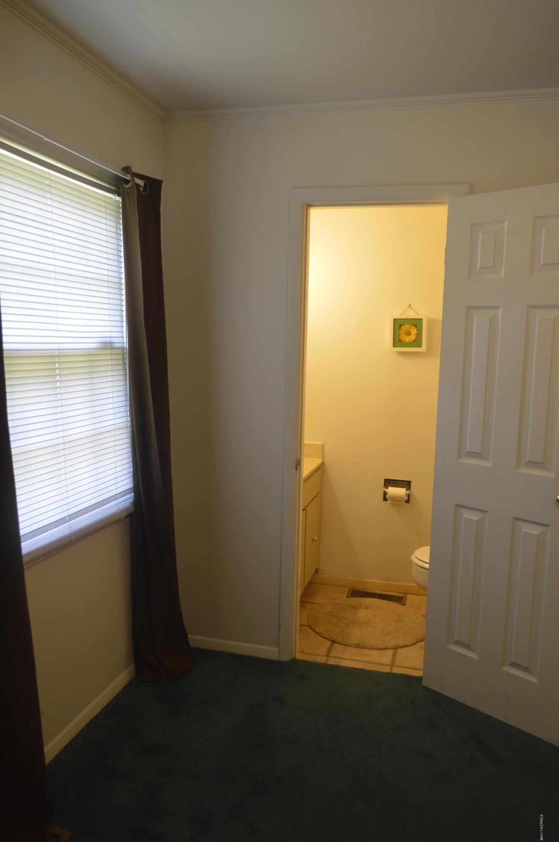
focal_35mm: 27
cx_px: 280
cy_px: 421
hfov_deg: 47.8
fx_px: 630
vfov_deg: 67.4
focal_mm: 18
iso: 400
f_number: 4
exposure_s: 1/60
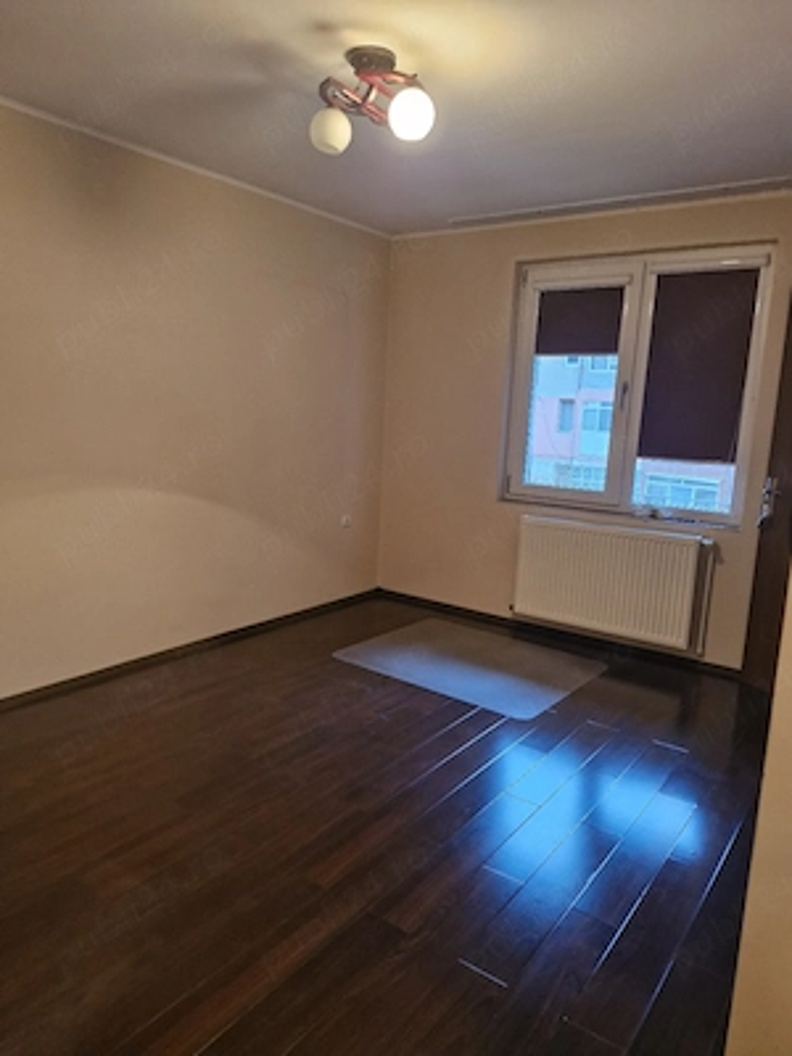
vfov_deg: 73.9
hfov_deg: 58.9
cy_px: 528
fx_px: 702
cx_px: 396
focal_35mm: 23
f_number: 1.8
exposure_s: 1/50
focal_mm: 5.54
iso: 640
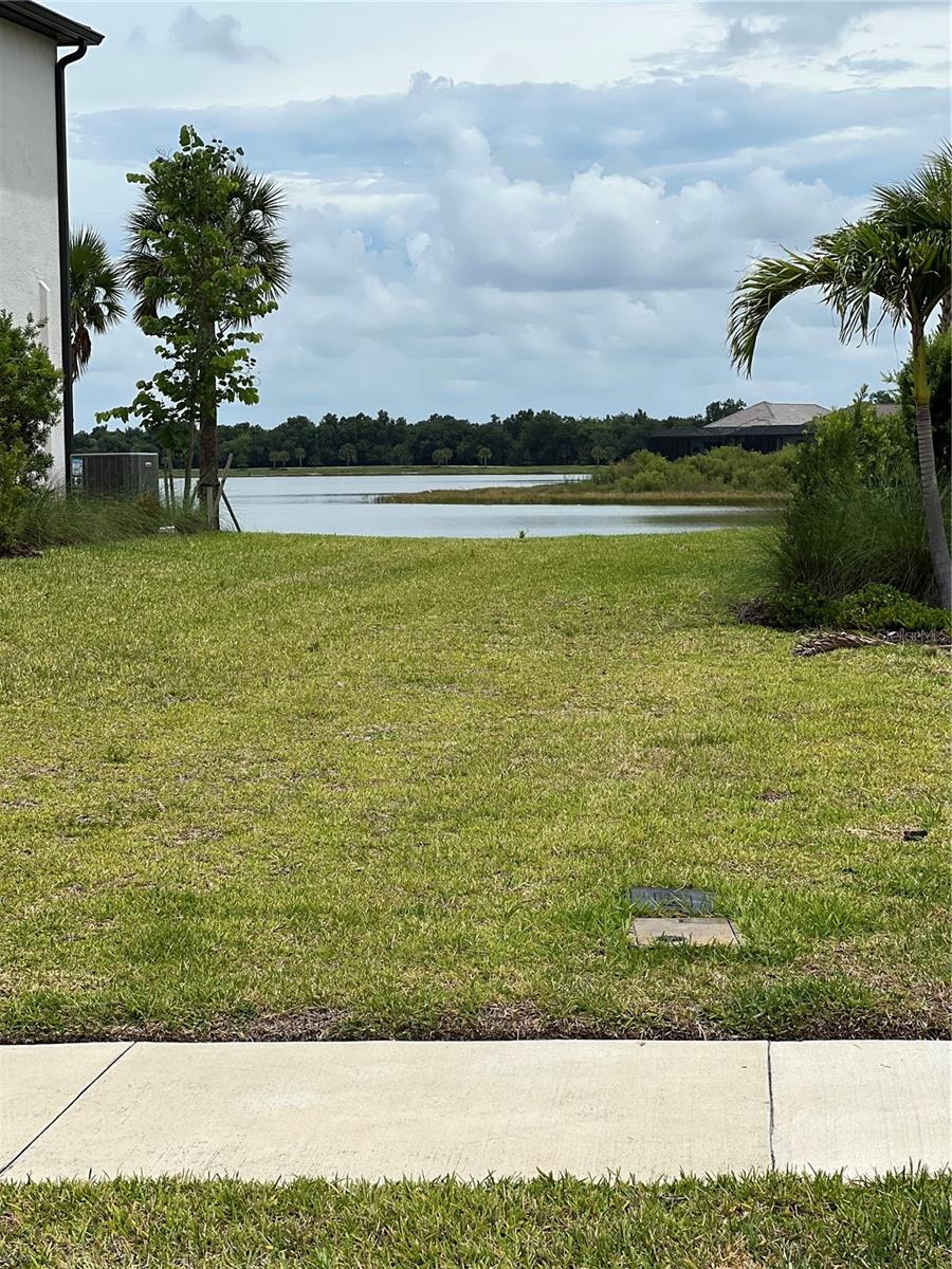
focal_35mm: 77
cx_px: 476
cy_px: 634
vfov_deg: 25.3
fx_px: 2824
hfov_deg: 19.1
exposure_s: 1/1325
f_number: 2.8
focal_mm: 9
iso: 32
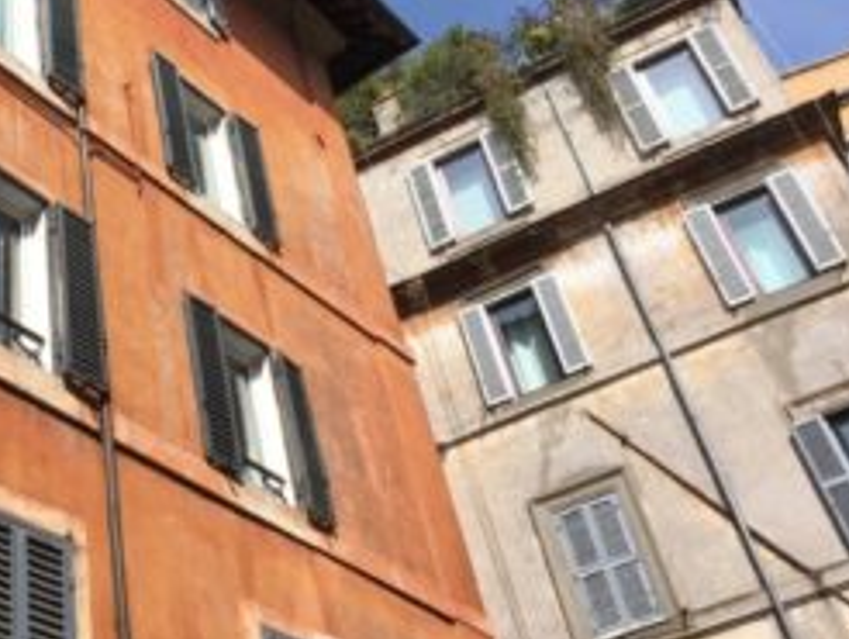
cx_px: 211
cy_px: 138
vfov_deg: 27.1
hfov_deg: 35.3
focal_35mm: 53
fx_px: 1301
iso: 25
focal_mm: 4.15
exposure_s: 1/1603
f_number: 2.2
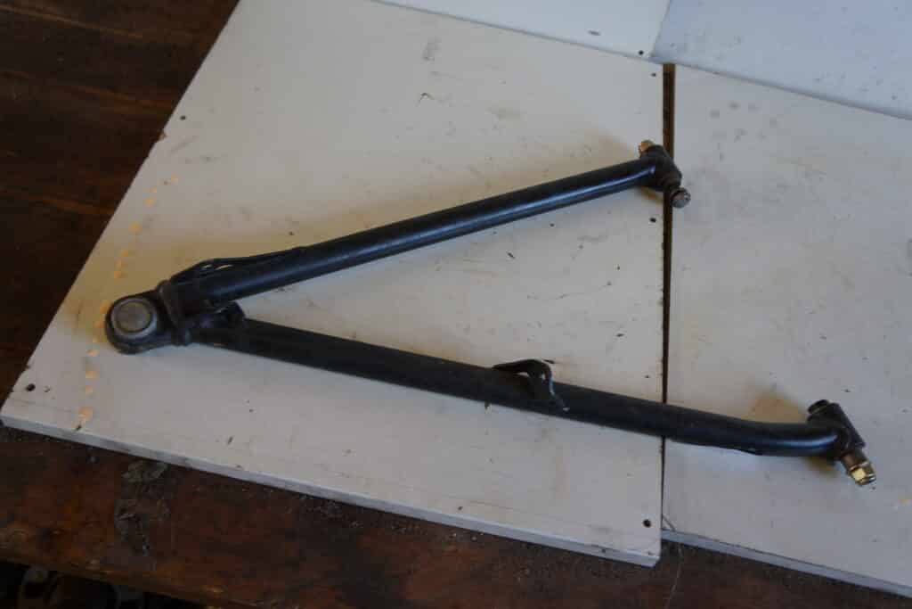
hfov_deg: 59.5
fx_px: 798
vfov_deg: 41.7
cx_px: 456
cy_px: 304
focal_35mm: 32
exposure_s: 1/60
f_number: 4
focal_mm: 21
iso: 250
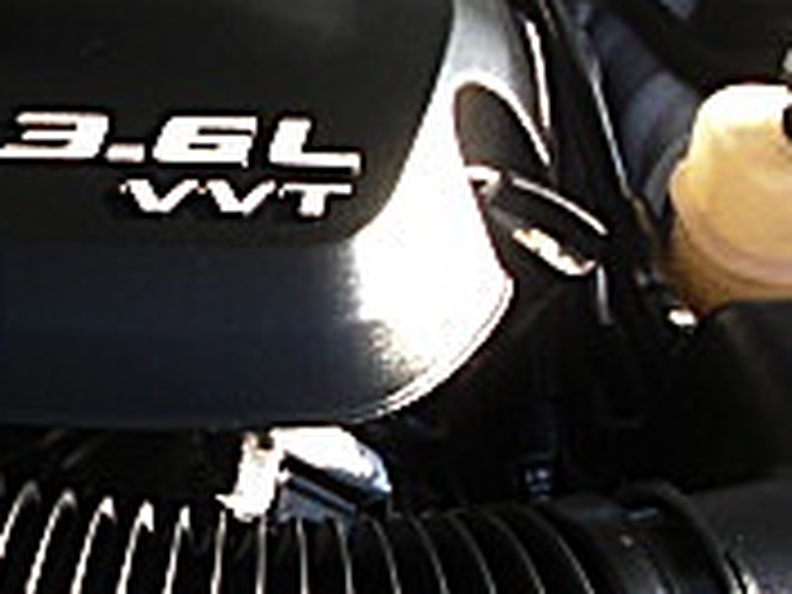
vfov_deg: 11.3
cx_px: -207
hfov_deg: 14.5
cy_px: 284
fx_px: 2997
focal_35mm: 131
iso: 50
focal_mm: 6.3
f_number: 2.8
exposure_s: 1/100
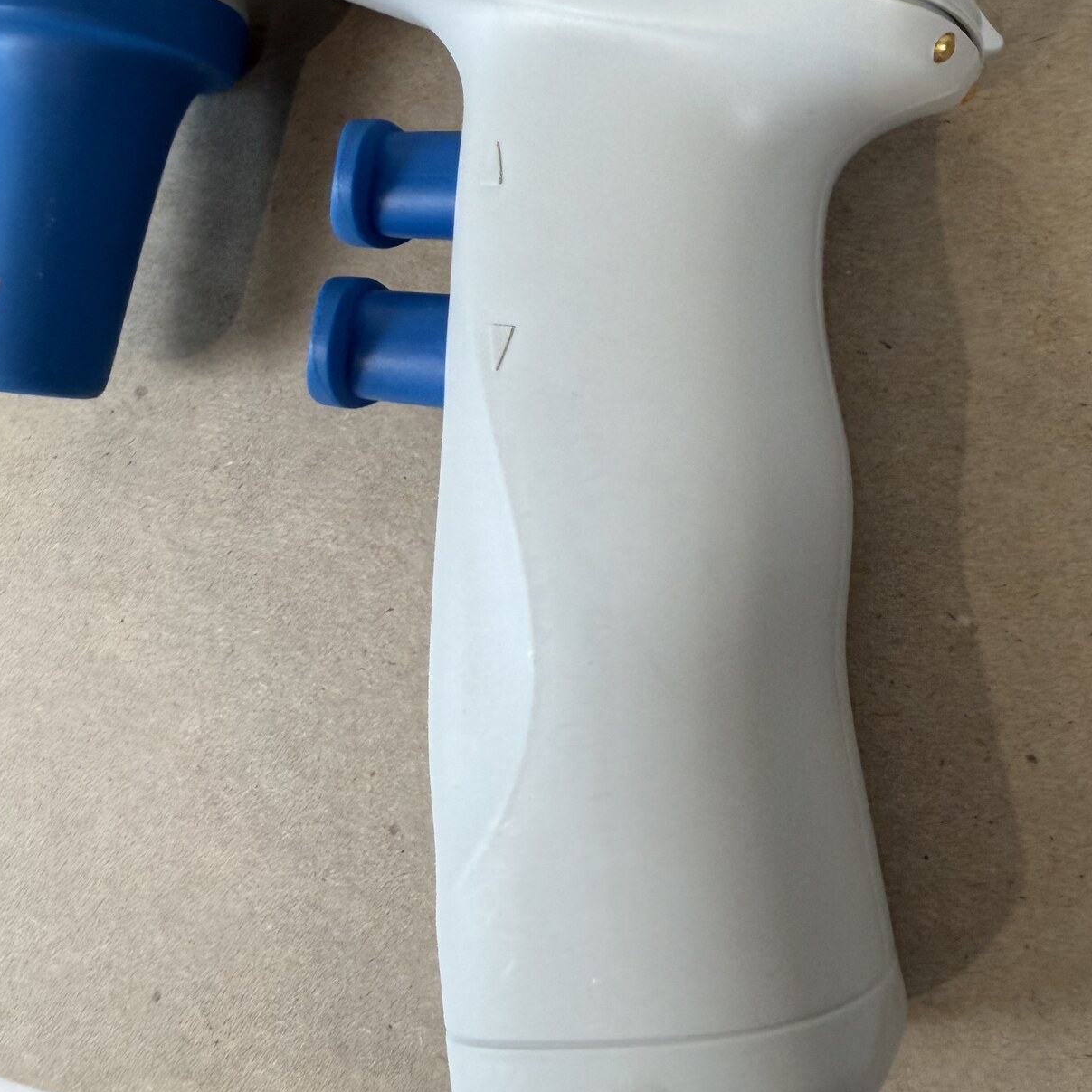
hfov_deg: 45.8
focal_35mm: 36
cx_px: 658
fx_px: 1285
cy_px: 299
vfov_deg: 44.8
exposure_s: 1/120
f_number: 2.2
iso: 100
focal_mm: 2.22
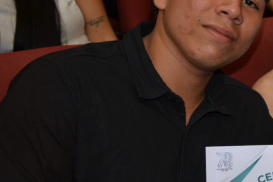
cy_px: 95
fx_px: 849
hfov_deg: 17.6
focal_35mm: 112
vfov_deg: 12.2
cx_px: 304
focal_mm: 32
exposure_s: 1/60
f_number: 4
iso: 400
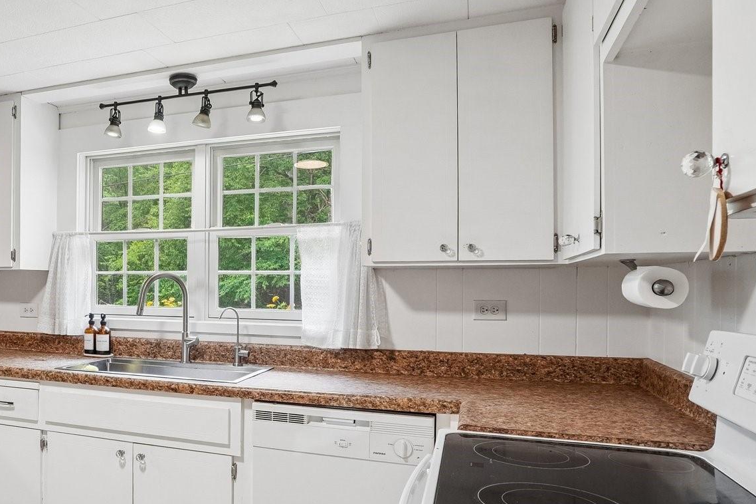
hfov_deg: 63.7
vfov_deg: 47.5
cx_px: 195
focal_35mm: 27
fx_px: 567
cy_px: 310
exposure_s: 1/15
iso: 400
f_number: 8
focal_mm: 10
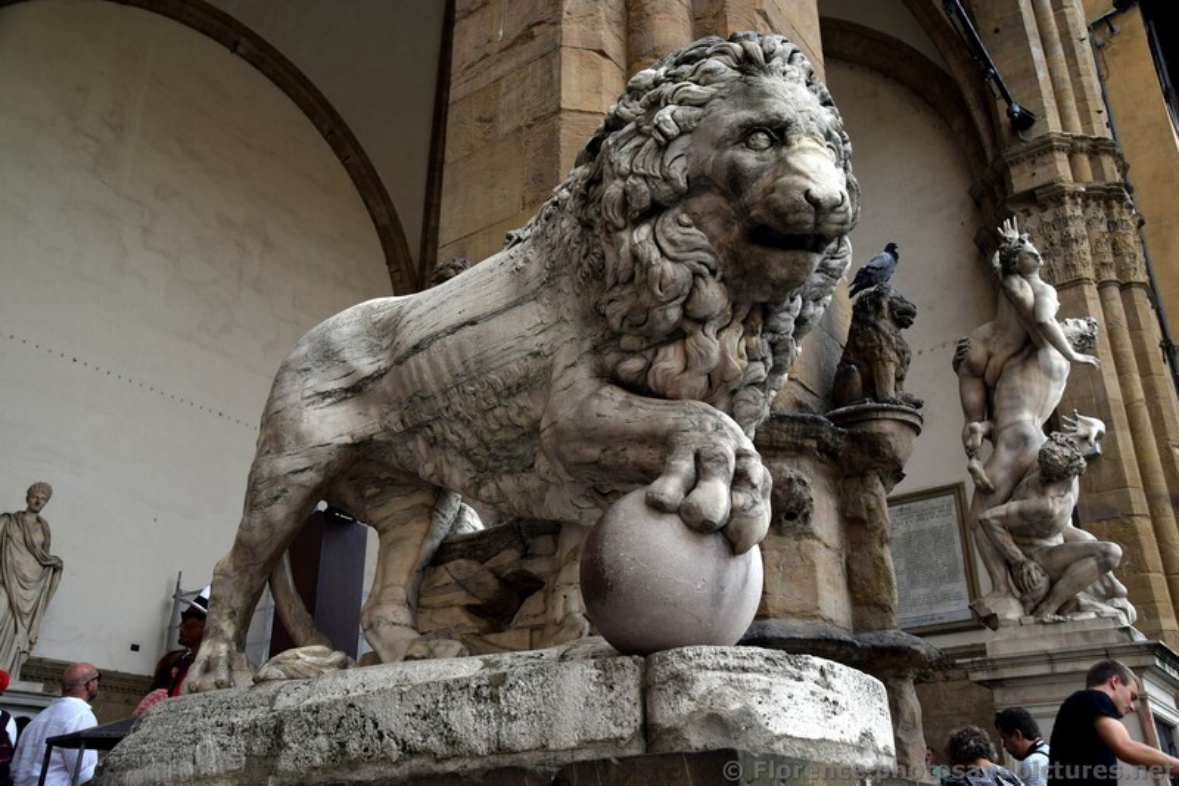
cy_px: 393
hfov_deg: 57.2
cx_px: 590
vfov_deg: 40.0
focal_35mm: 33
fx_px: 1080
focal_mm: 22
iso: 360
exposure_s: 1/250
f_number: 8
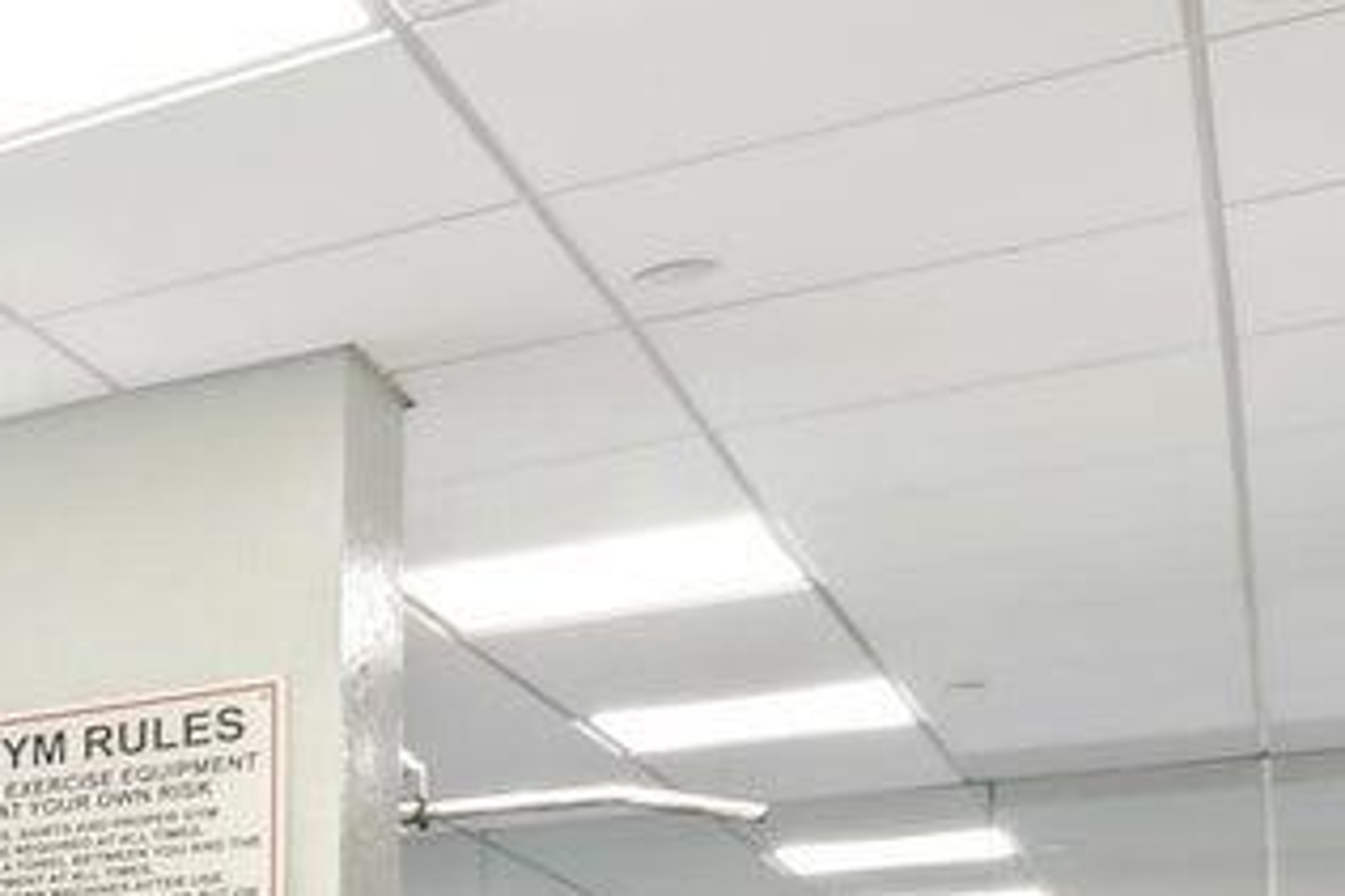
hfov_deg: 21.1
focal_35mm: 68
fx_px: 2539
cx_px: -1012
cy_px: 1253
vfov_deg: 18.3
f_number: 8
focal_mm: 14
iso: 100
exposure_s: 1/6
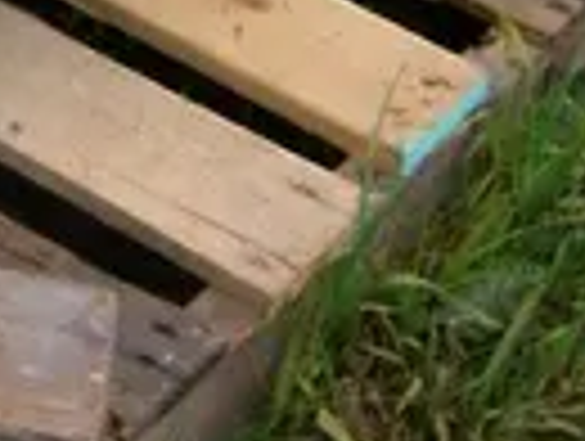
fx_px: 3505
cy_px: -772
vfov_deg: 6.7
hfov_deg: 9.2
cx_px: -418
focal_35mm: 207
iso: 100
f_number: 4.5
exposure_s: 1/195
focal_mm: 5.9
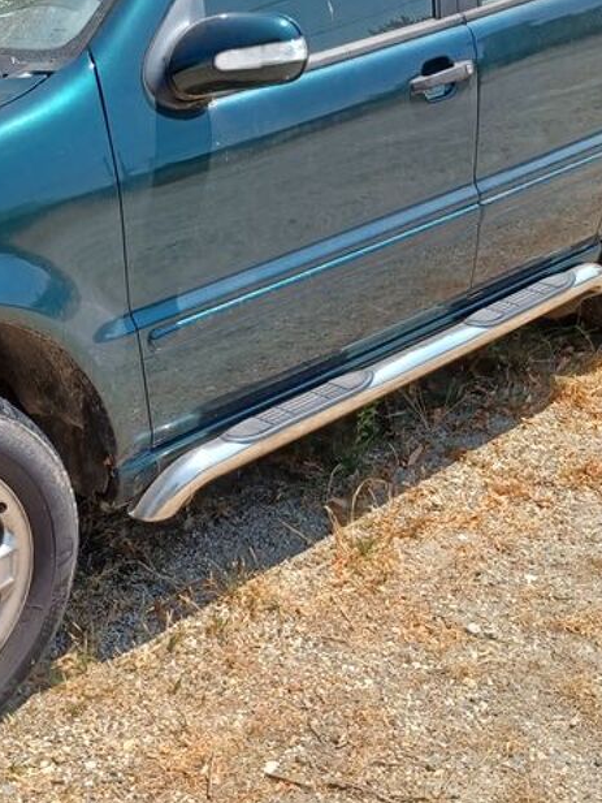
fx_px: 1252
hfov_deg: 26.9
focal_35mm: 54
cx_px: 202
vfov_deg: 35.3
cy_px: 280
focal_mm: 4.6
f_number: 1.8
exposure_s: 1/376
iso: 32
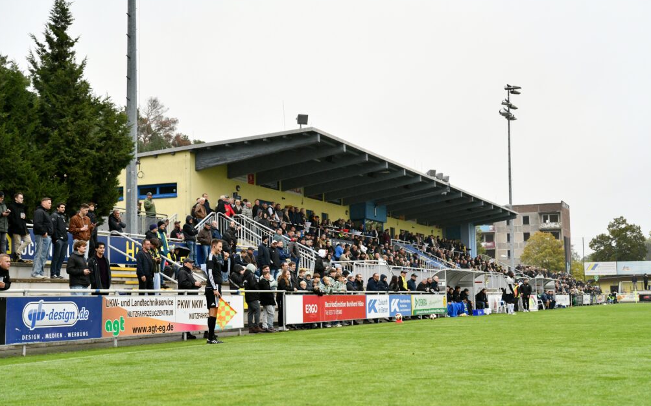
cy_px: 212
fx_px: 922
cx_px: 327
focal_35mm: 52
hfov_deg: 38.9
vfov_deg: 24.9
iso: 2000
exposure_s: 1/1600
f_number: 2.8
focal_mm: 50
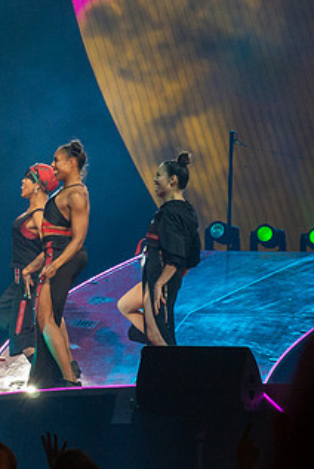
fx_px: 6096
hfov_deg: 2.9
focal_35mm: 467
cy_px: 241
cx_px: -101
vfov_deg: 4.4
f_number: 5.6
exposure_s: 1/500
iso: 800
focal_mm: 83.2
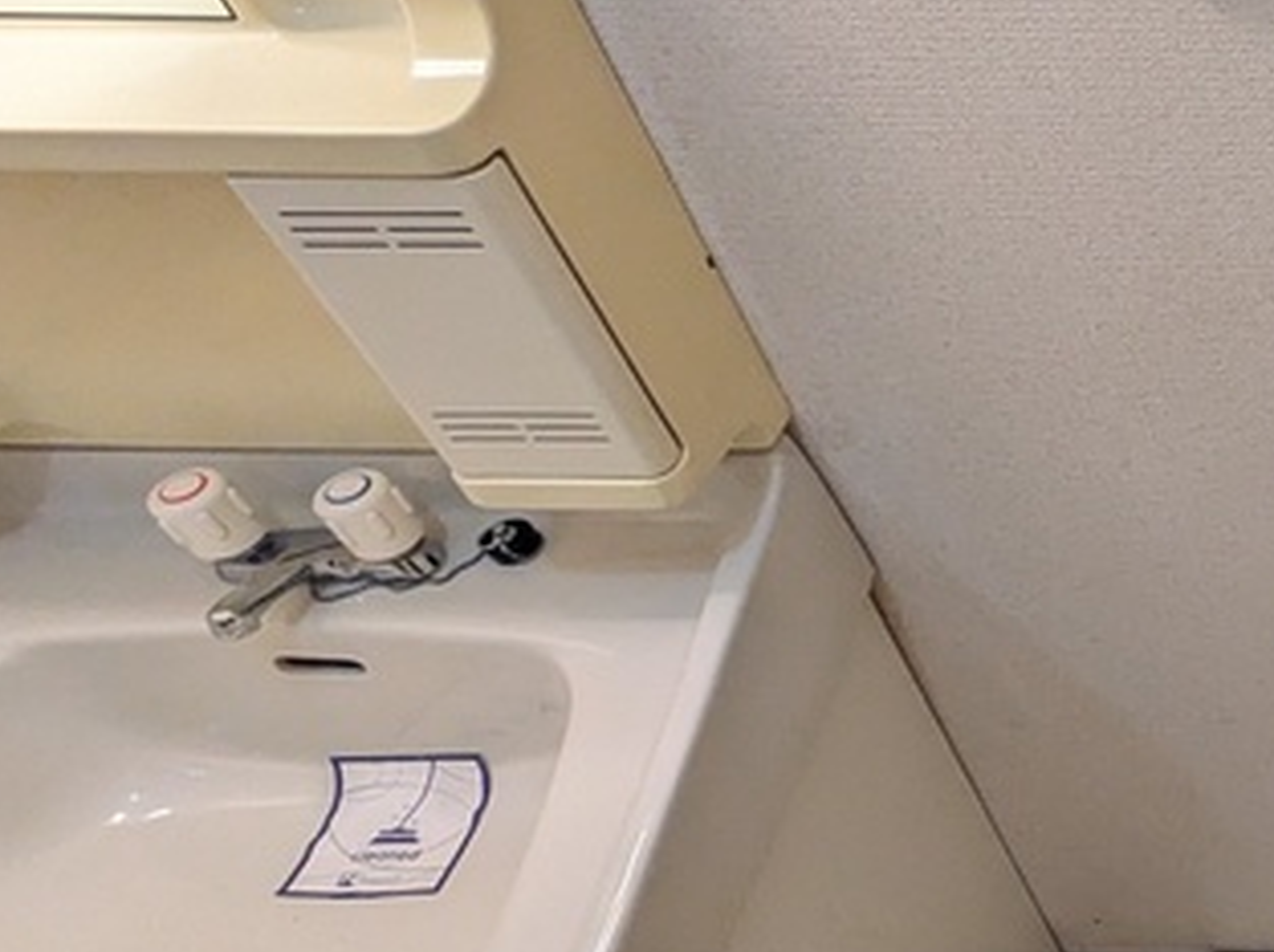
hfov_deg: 33.8
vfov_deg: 33.3
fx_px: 1581
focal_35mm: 43
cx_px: 1596
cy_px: 614
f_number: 2.2
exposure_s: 1/60
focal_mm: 1.83
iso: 454
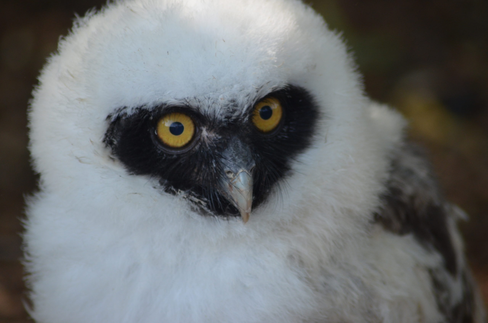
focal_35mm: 450
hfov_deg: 4.6
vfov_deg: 3.0
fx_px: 6088
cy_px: 162
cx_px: 244
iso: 800
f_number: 5.6
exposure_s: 1/640
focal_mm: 300
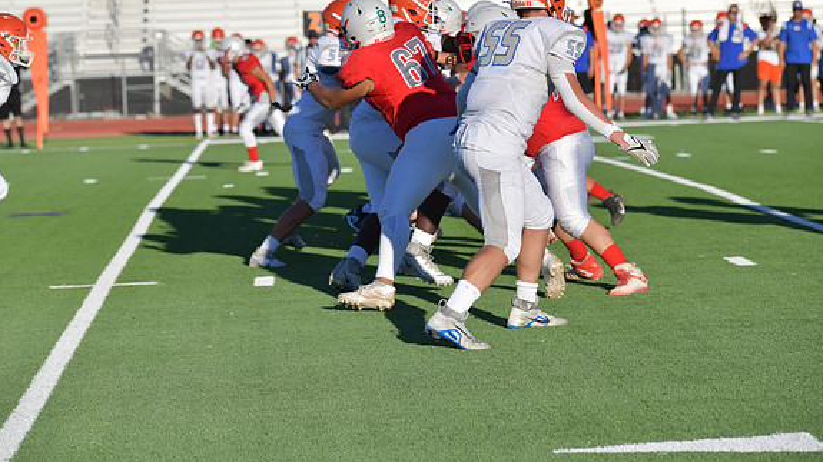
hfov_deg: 14.5
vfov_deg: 8.2
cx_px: 412
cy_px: 195
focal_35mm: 148
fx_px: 3229
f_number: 5.6
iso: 320
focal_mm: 140
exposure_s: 1/3200
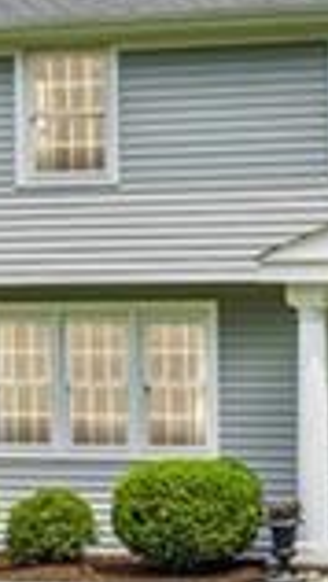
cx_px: 306
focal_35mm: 176
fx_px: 2718
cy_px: 111
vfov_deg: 12.2
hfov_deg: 6.9
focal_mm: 17.4
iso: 400
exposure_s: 1/450
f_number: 5.6
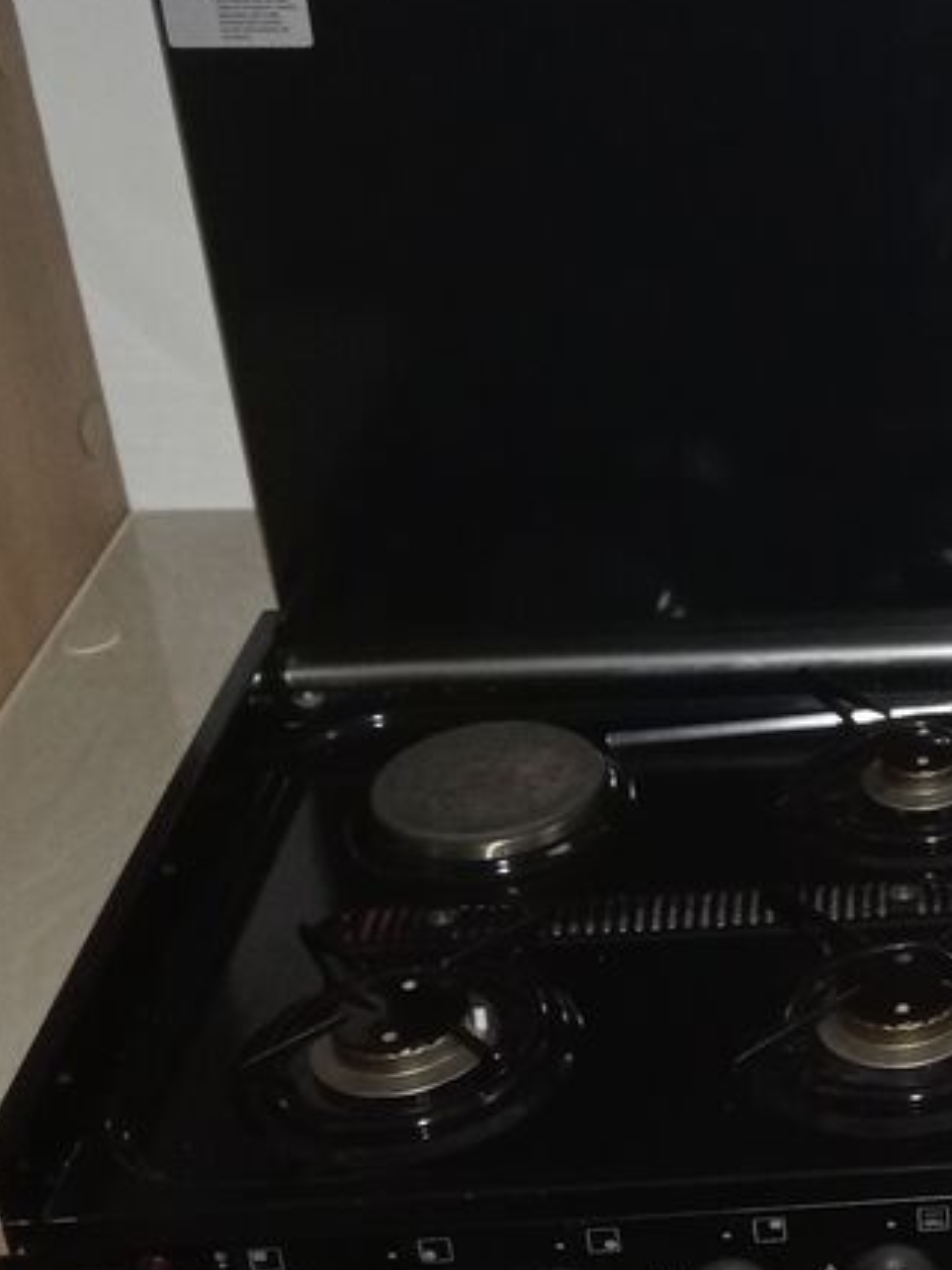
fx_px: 2640
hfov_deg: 18.4
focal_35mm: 72
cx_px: 1376
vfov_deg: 27.0
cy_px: 638
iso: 1586
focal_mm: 3.98
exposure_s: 1/25
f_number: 1.8
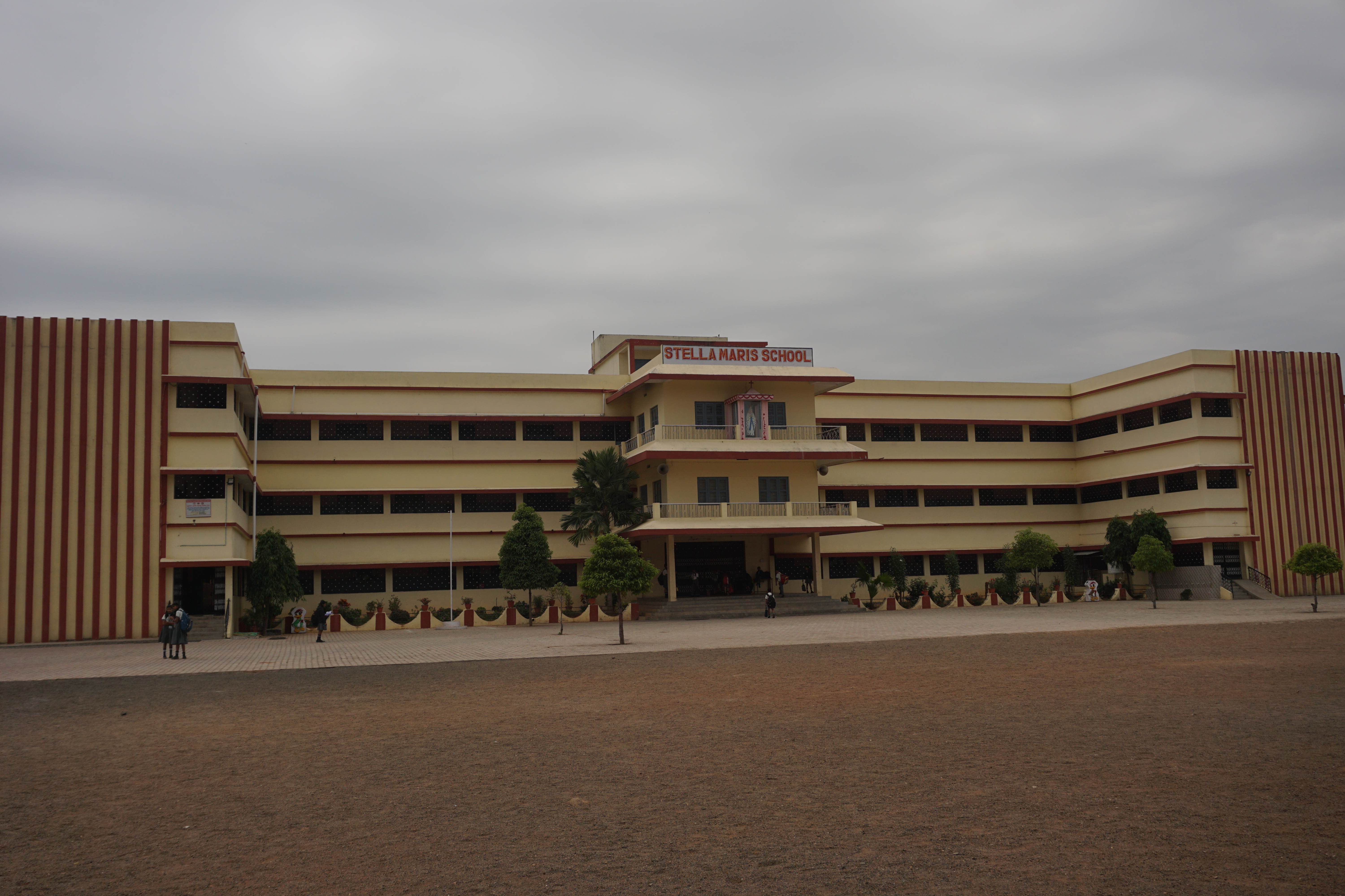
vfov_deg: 41.7
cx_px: 672
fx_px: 1177
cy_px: 448
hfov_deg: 59.5
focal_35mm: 32
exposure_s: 1/80
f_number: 5.6
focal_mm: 21
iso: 100
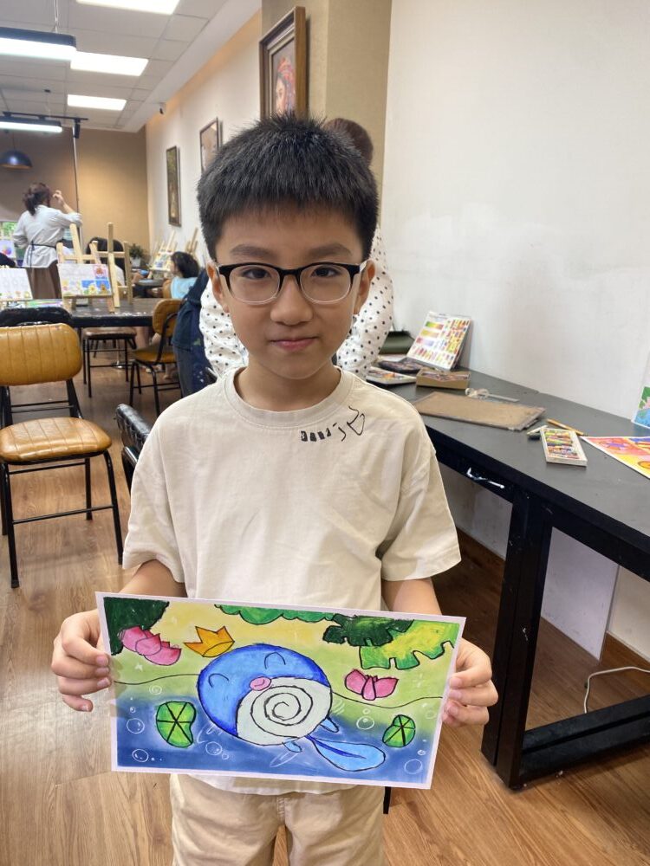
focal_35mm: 26
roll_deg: -1.7
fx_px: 651
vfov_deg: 67.3
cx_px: 325
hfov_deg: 53.1
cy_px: 433
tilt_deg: -14.8
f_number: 1.8
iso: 80
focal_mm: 4.25
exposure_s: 1/100
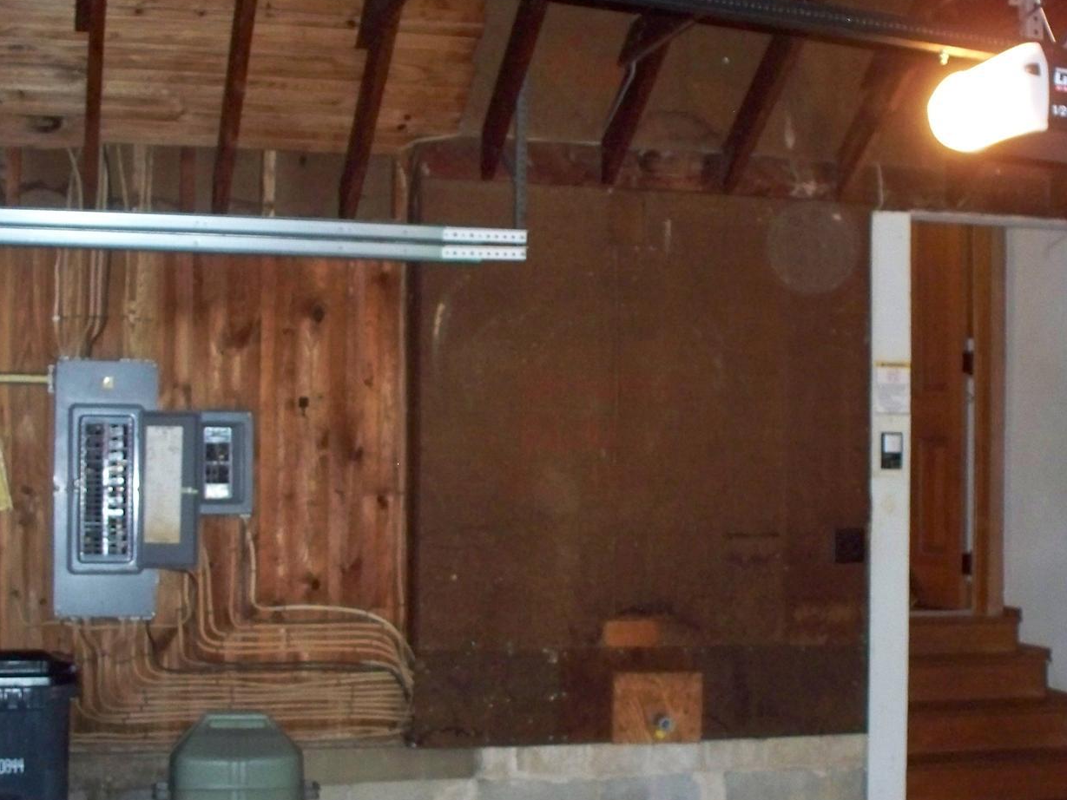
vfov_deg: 24.4
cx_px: 568
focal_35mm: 60
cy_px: 438
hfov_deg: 32.2
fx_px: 1850
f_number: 2.8
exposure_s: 1/30
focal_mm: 7.54
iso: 400
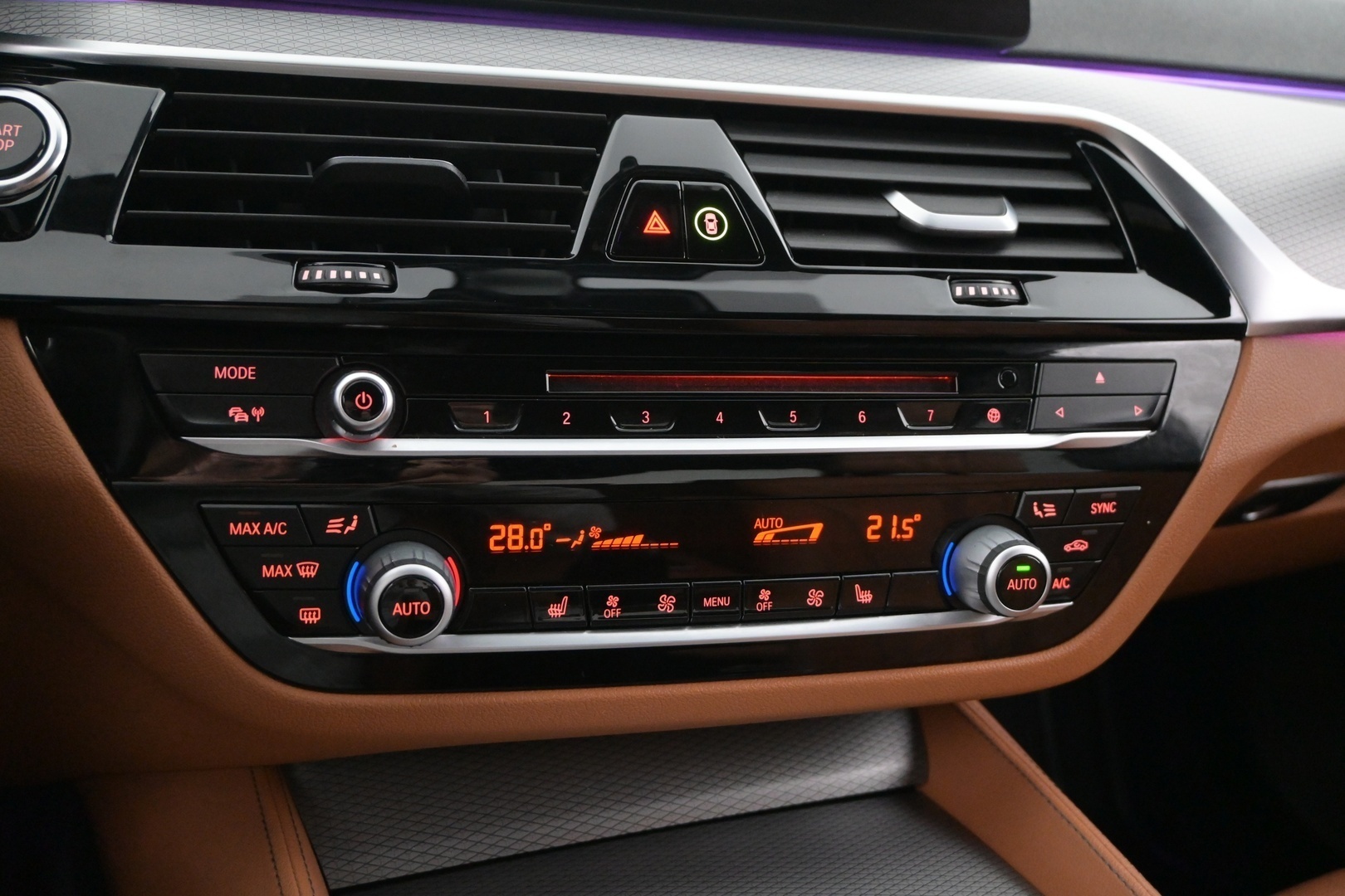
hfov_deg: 55.1
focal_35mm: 34
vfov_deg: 38.4
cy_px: 448
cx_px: 672
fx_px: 1289
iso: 4500
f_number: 4.2
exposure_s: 1/40
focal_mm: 23
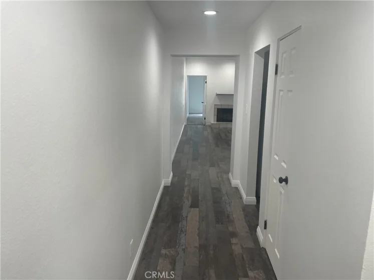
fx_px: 281
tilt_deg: -10.8
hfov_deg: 67.3
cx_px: 187
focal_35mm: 26
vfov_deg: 53.1
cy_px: 140
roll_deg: -0.8
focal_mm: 4.2
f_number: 1.6
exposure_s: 1/120
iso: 100
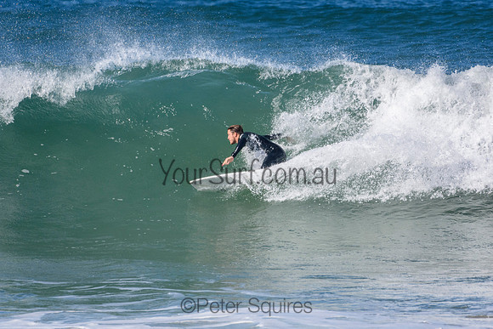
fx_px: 10274
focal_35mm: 750
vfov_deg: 1.8
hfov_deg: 2.7
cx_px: 246
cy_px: 164
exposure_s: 1/4000
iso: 640
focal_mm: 500
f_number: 5.6
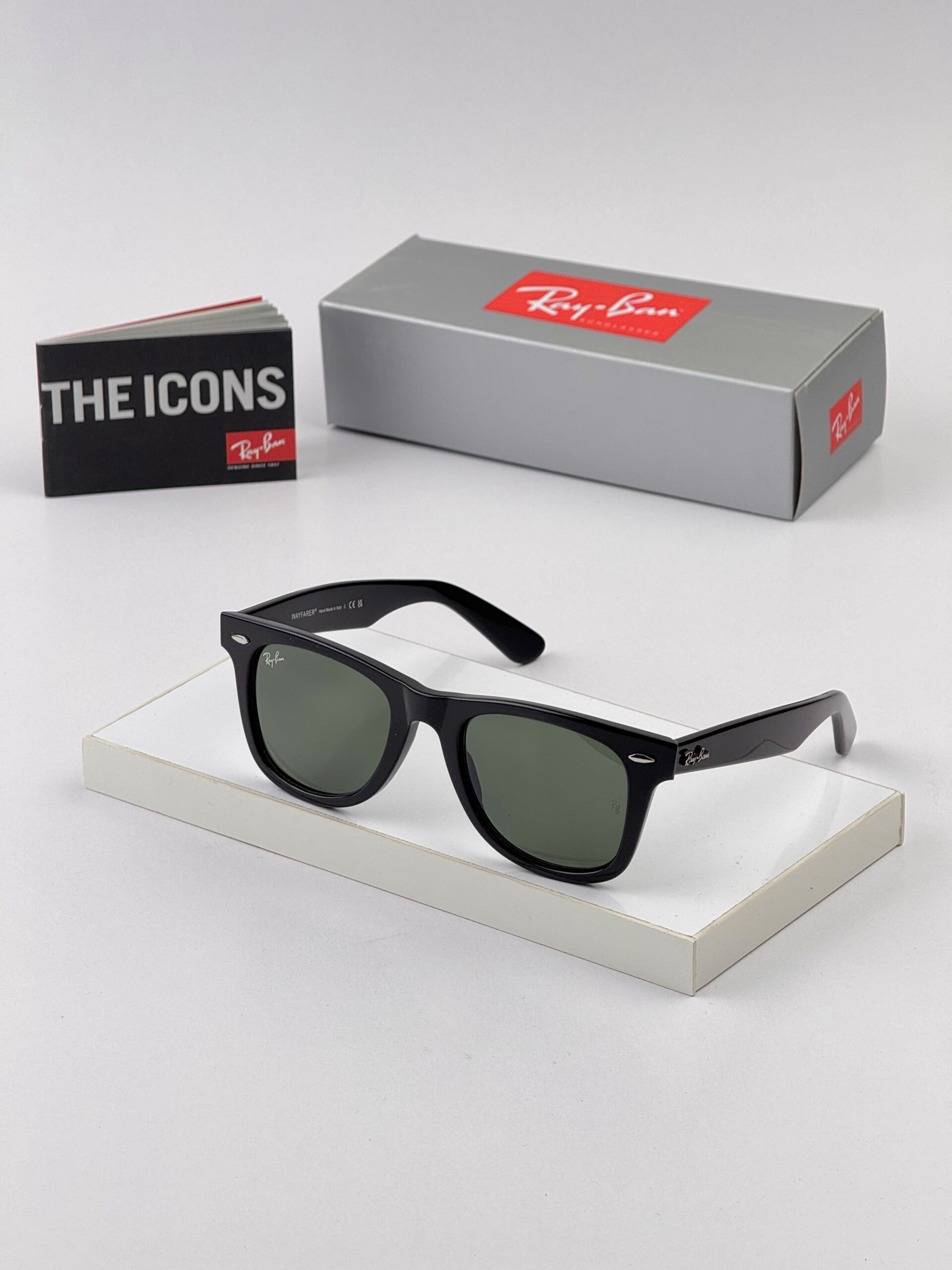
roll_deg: +0.5
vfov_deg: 16.4
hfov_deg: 12.3
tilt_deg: -25.0
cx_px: 476
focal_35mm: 120
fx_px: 4400
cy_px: 635
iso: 50
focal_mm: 15.66
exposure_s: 1/225
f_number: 2.8
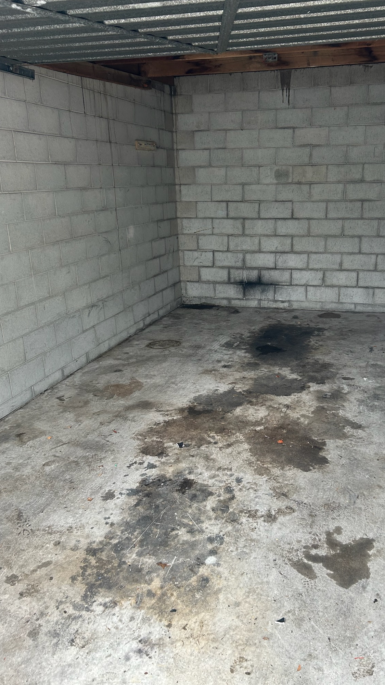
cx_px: 234
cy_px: 347
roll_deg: +1.4
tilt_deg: -18.0
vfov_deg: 66.1
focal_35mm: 29
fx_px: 526
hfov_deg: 40.0
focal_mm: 5.7
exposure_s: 1/121
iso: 80
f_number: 1.5
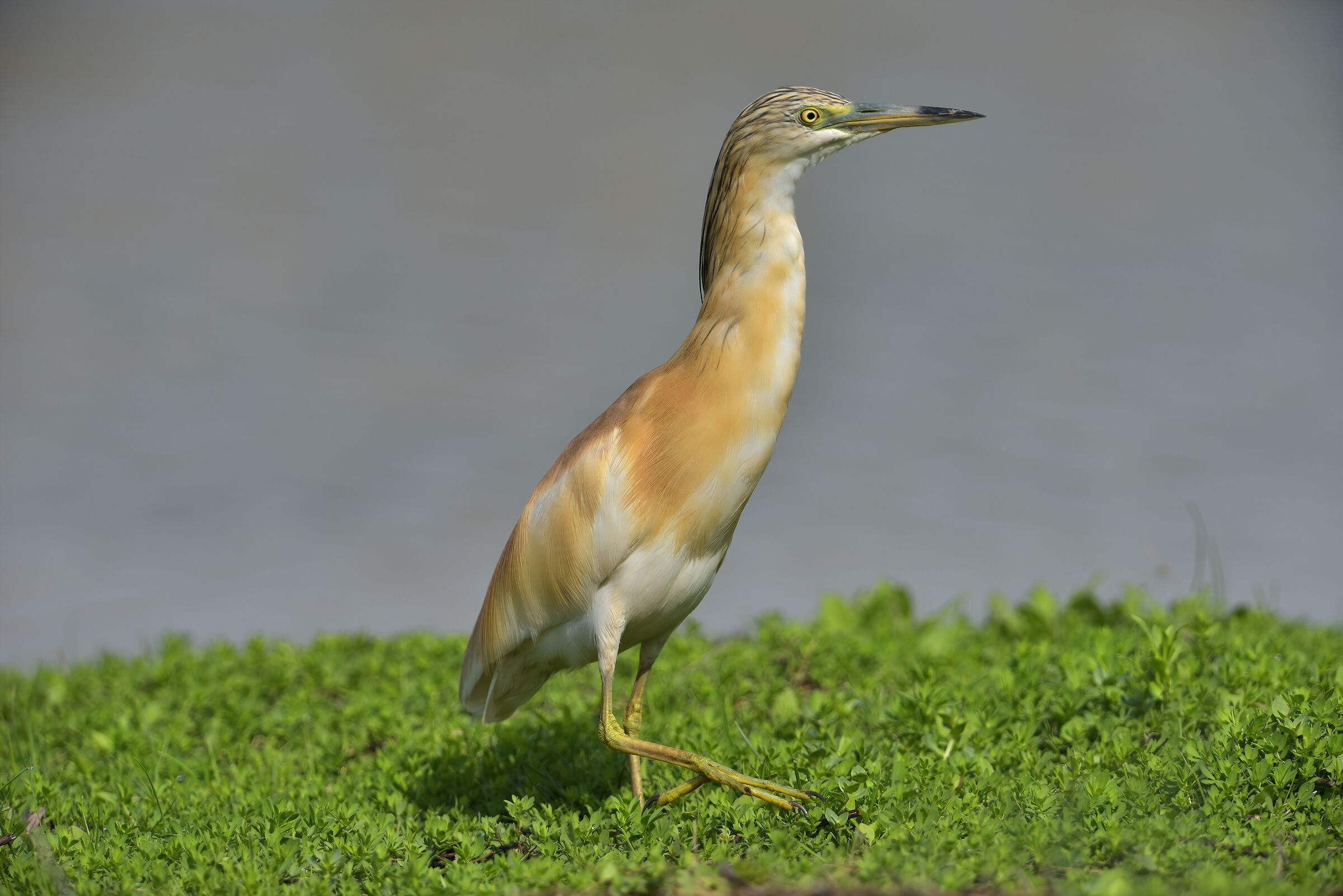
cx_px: 672
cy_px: 448
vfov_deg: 1.6
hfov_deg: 2.4
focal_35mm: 850
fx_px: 31719
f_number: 6.3
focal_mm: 850
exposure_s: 1/2000
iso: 250
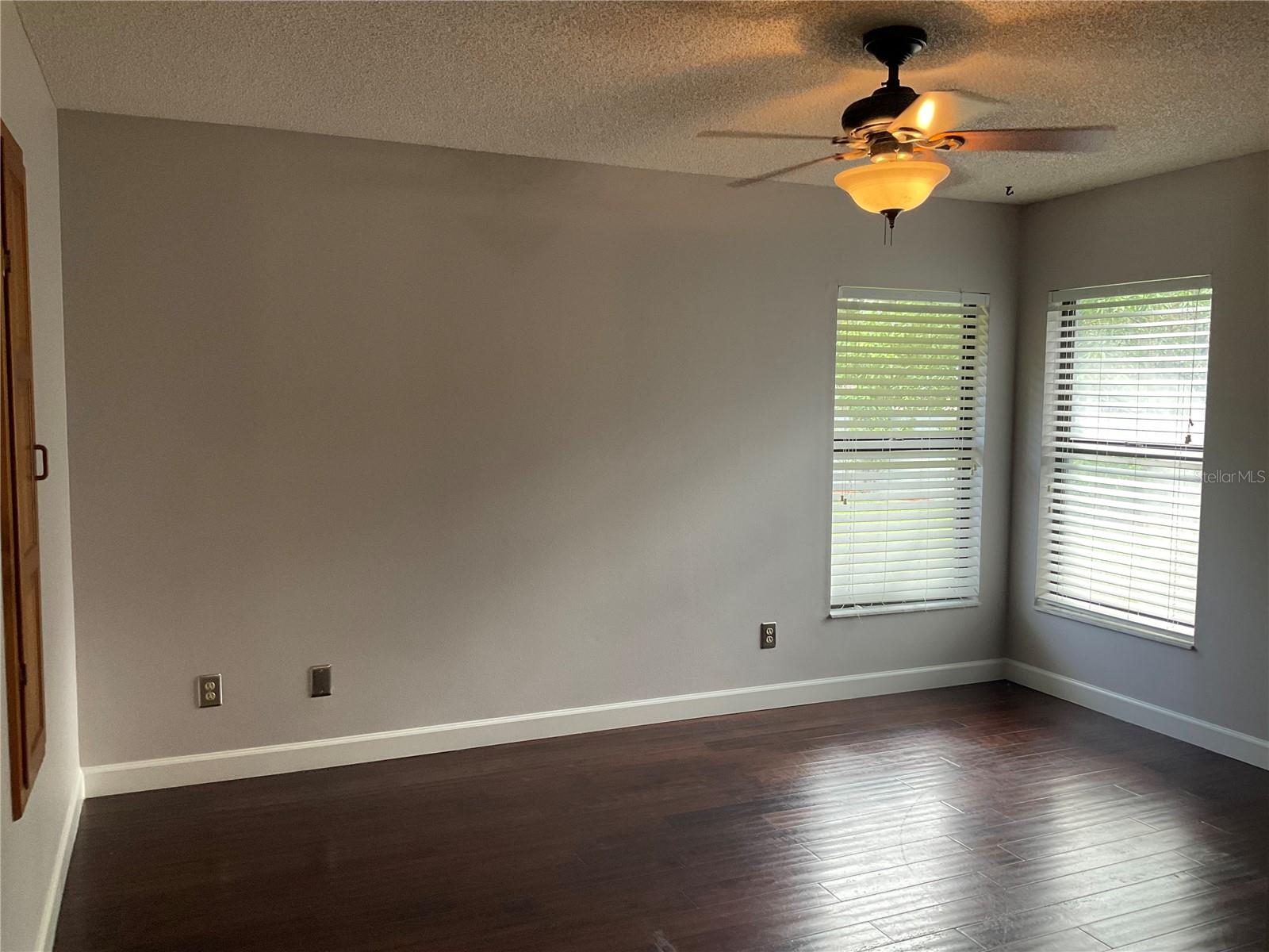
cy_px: 476
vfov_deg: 48.2
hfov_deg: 61.7
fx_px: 1063
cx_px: 634
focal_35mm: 29
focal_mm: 3
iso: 64
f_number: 1.8
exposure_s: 1/60
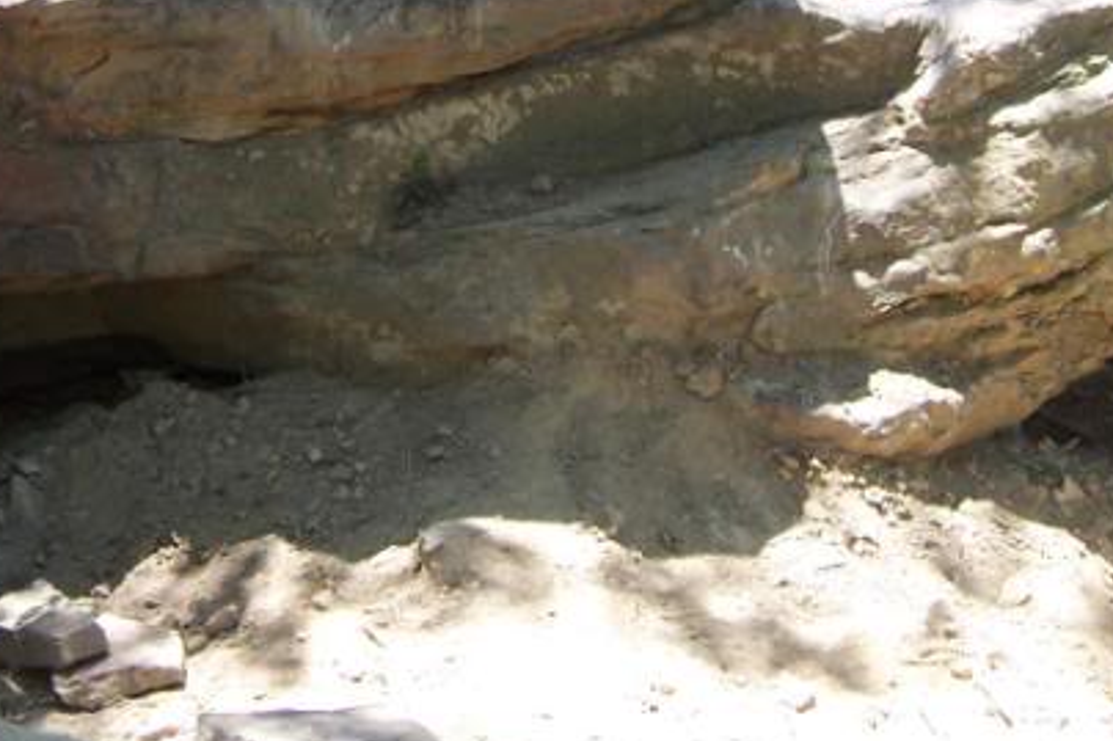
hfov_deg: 29.6
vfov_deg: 19.3
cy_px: -47
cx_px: 488
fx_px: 2101
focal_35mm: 68
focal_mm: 5.5
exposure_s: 1/90
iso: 80
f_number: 3.4
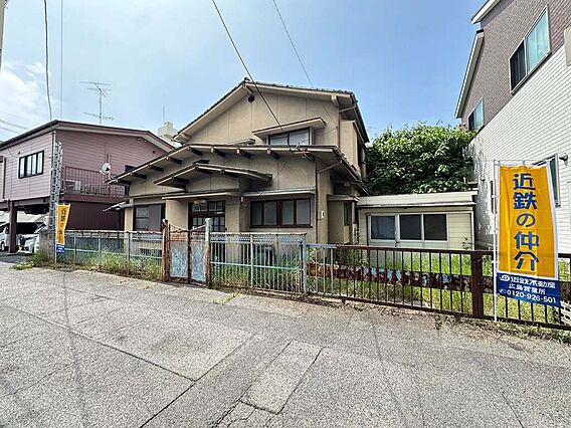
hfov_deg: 102.1
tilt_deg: +2.3
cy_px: 214
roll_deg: -0.1
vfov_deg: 85.7
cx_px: 286
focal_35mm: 14
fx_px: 231
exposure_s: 1/774
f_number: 2.2
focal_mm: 2.22
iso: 50
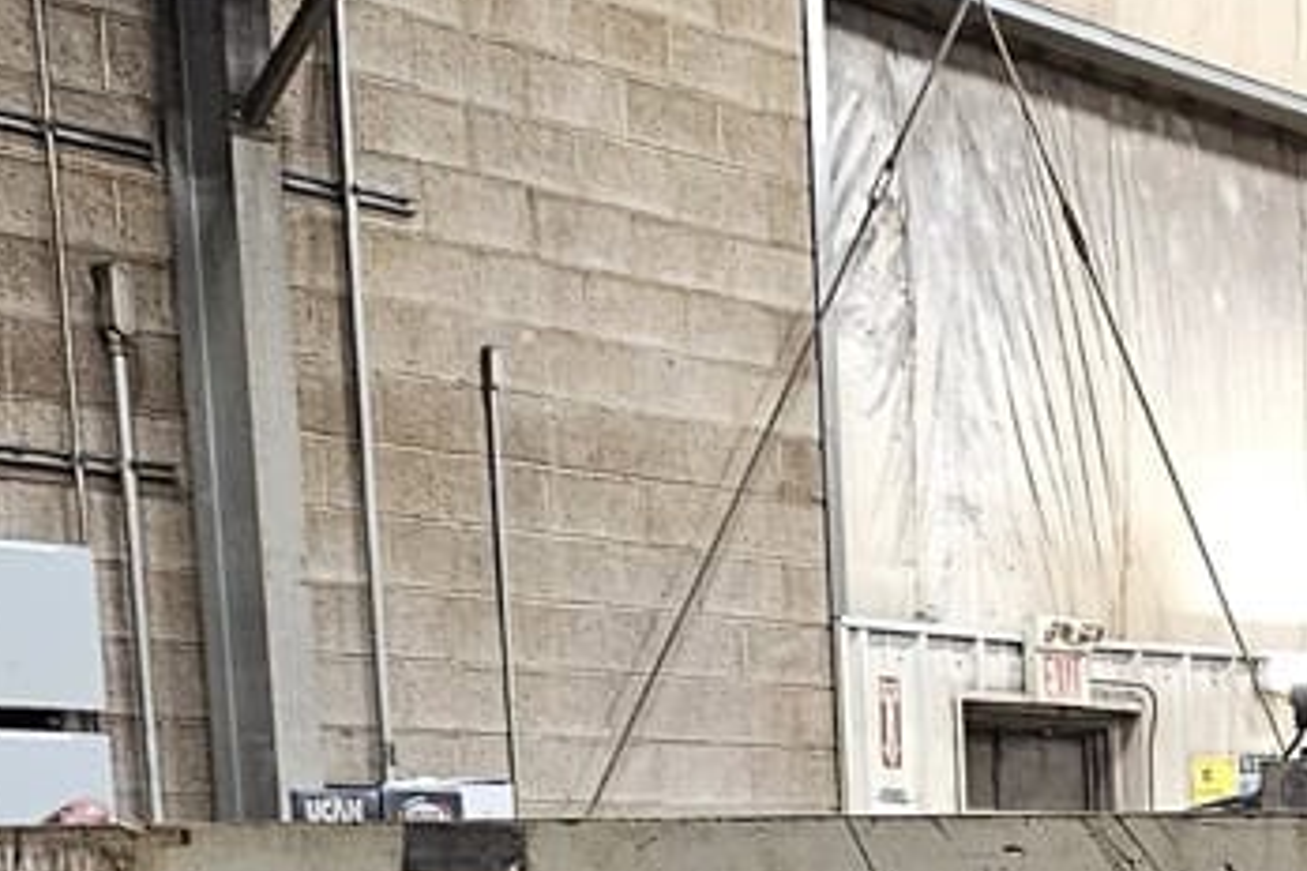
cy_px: 1412
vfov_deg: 14.2
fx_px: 3195
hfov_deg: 21.2
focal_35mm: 88
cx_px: 1653
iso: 800
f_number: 1.7
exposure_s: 1/77
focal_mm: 6.3
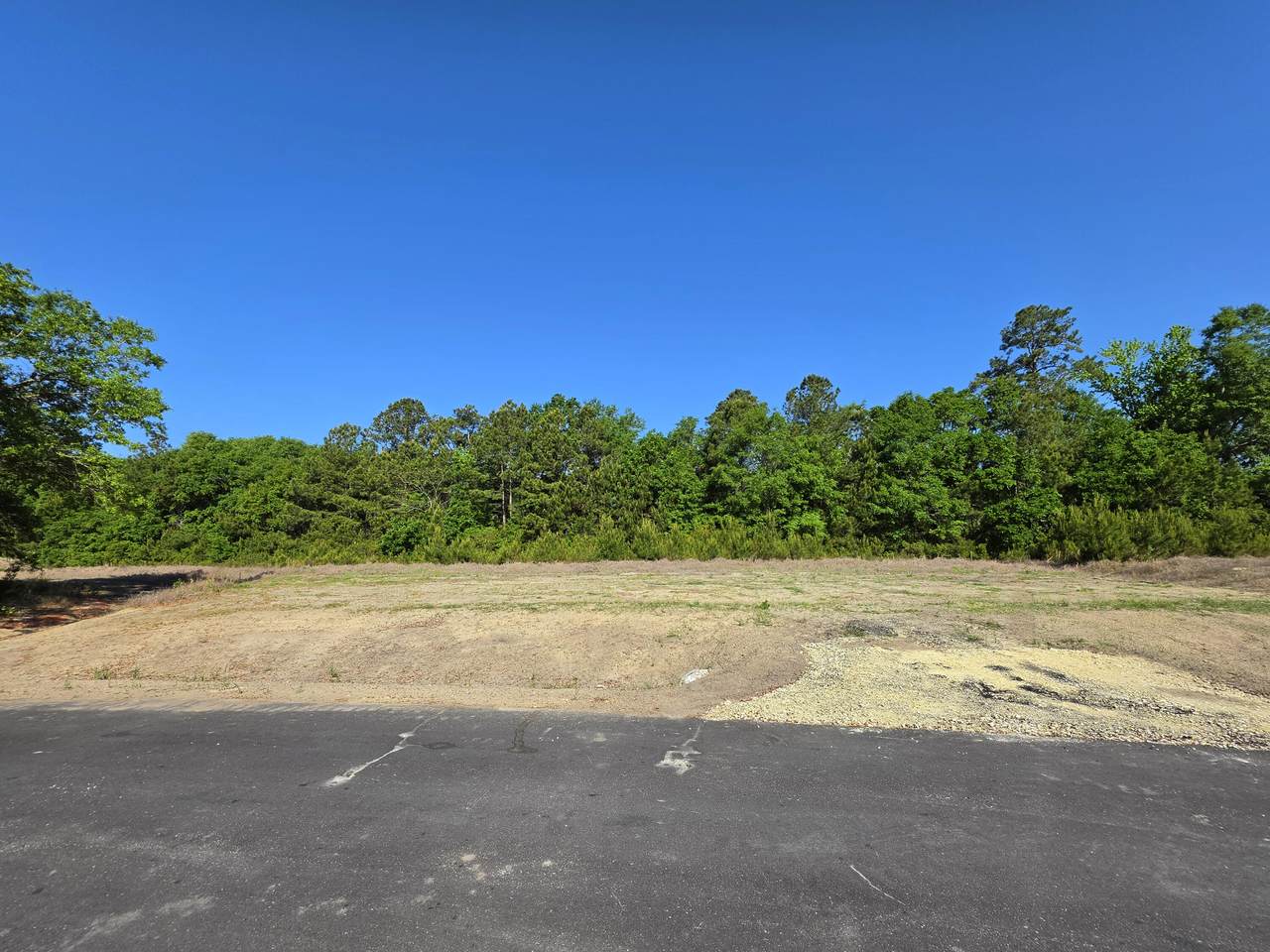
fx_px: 477
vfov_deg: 89.9
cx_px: 635
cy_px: 476
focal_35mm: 13
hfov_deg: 106.2
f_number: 1.9
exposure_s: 1/1580
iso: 32
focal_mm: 2.2
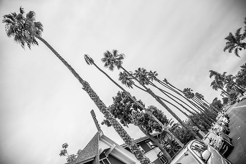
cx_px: 123
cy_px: 82
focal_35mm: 24
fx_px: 164
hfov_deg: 73.7
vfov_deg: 53.2
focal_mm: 24
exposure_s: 1/1250
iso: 400
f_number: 4
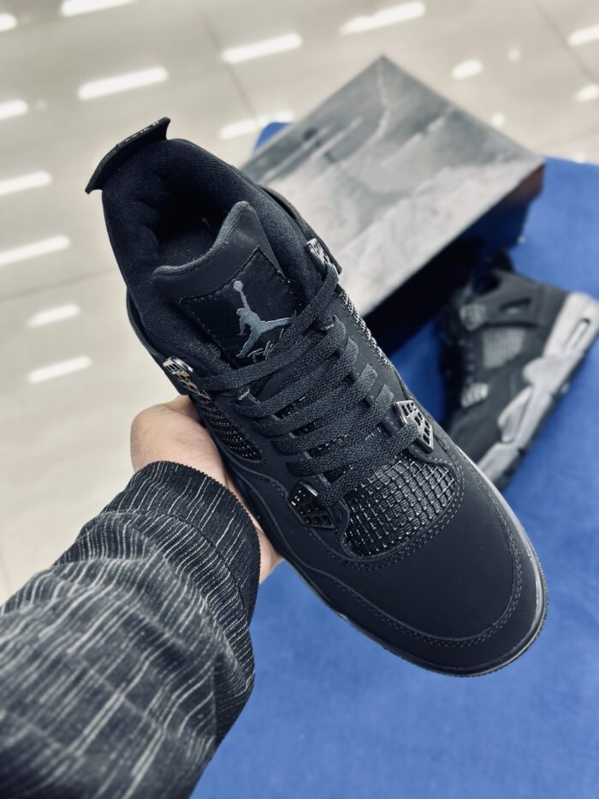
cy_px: 400
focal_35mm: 48
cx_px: 300
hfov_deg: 30.3
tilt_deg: -57.5
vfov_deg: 39.7
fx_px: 1107
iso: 100
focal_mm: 6.86
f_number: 1.78
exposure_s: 1/50
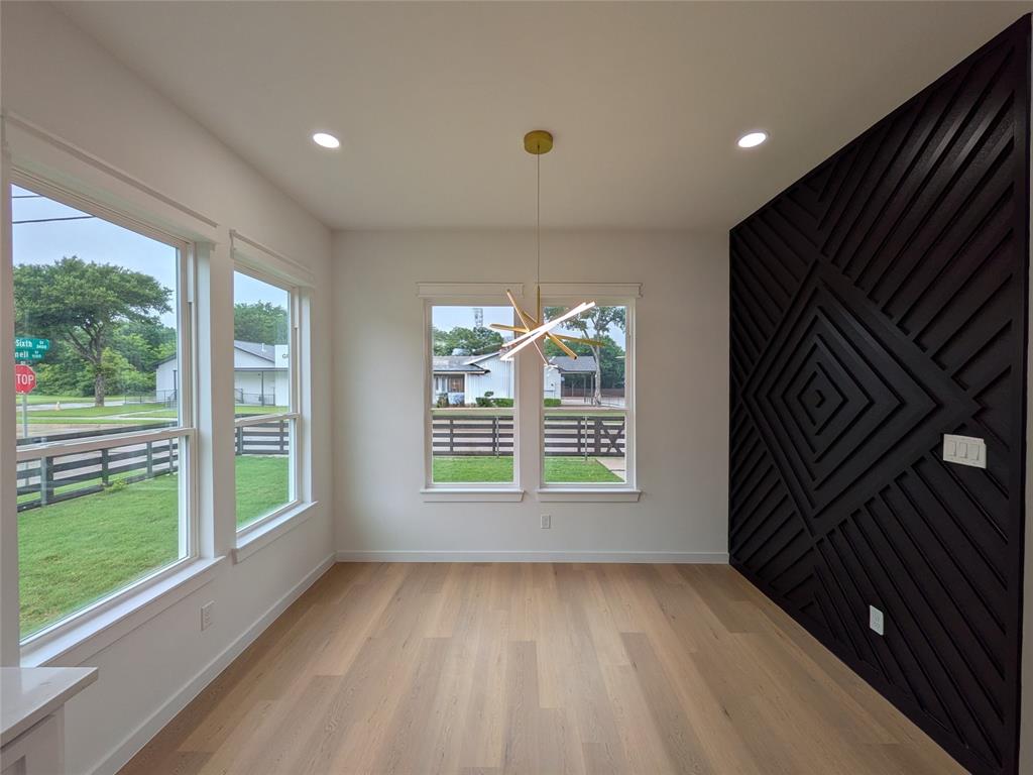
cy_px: 388
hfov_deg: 102.1
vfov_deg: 85.7
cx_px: 516
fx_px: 418
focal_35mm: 14
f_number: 2.2
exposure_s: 1/382
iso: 50
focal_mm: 1.83
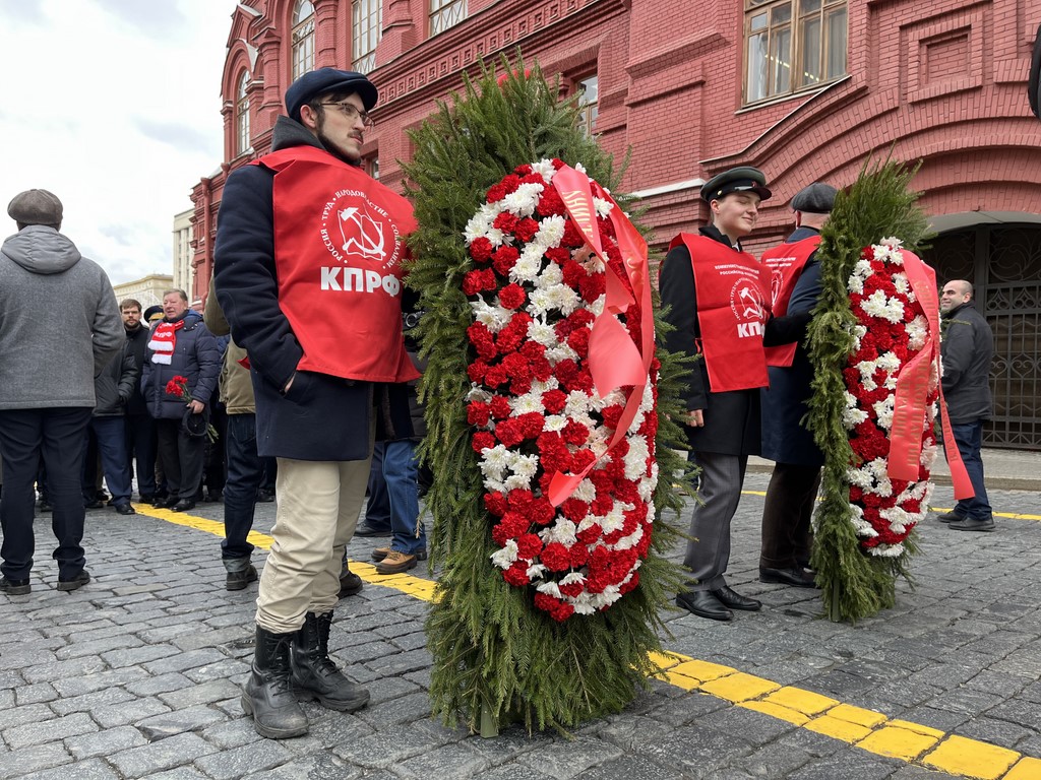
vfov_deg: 53.1
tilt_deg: -1.3
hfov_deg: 67.3
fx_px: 782
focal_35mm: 26
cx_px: 520
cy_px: 390
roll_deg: -0.7
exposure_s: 1/160
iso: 40
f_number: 1.6
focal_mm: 5.1
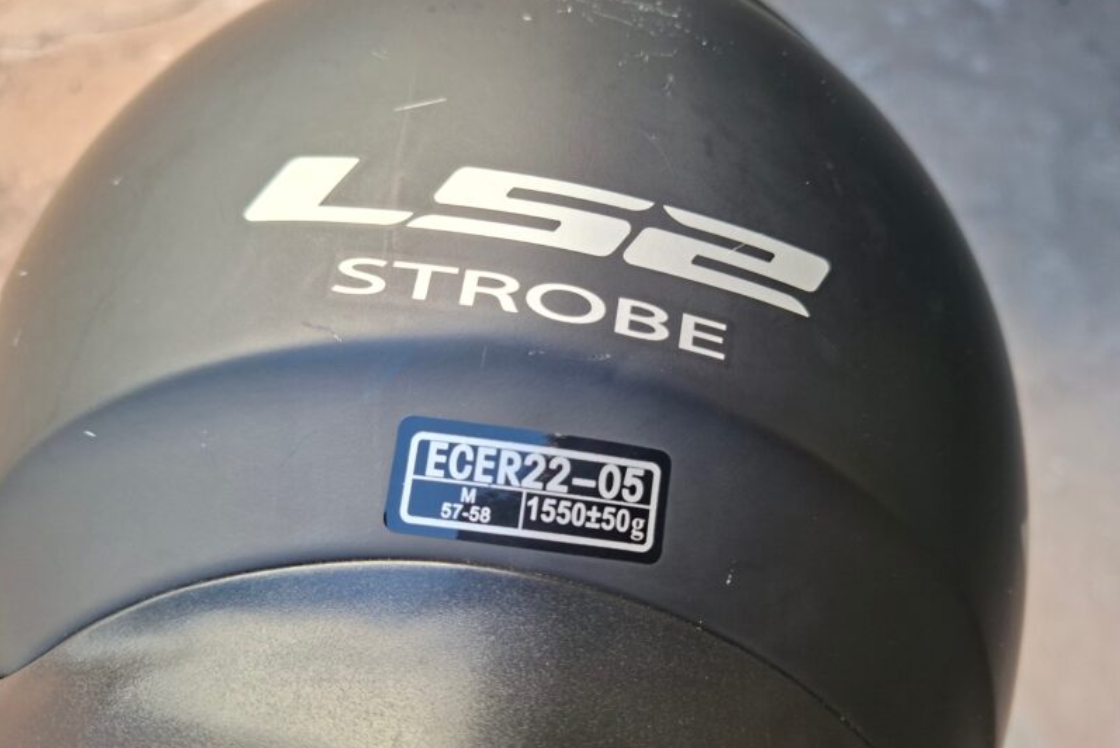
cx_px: 559
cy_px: 382
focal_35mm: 24
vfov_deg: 53.2
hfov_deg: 73.7
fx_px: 747
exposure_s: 1/126
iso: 50
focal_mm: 5.54
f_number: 1.8
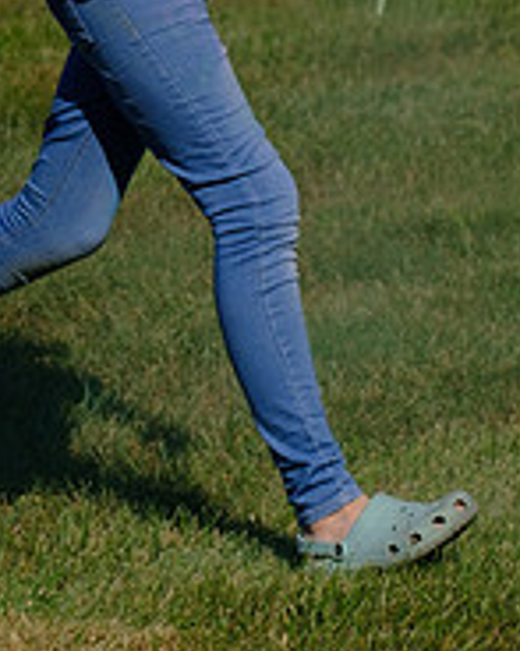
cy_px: -177
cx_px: 134
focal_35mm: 388
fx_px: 7470
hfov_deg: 4.0
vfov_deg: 5.0
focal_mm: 58.7
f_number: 2.8
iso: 200
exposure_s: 1/7000
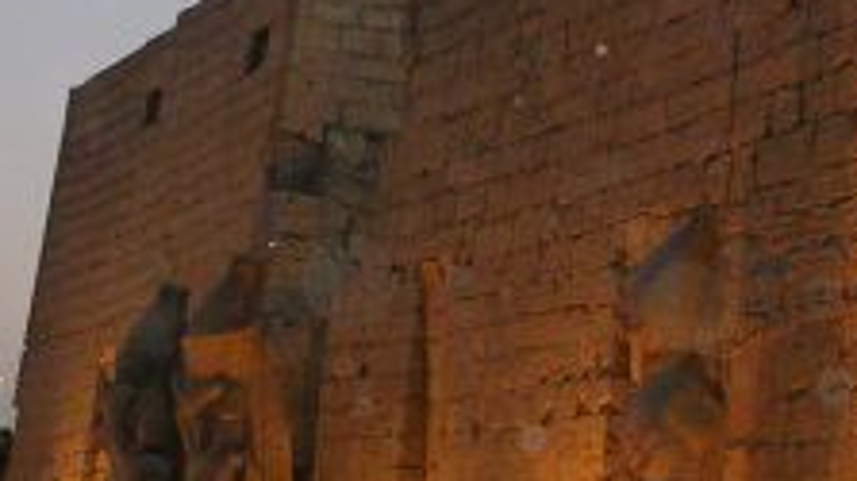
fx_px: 2248
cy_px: 235
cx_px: 463
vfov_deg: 12.2
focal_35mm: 99
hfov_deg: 21.6
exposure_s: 1/60.1
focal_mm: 5.8
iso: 192
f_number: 2.8
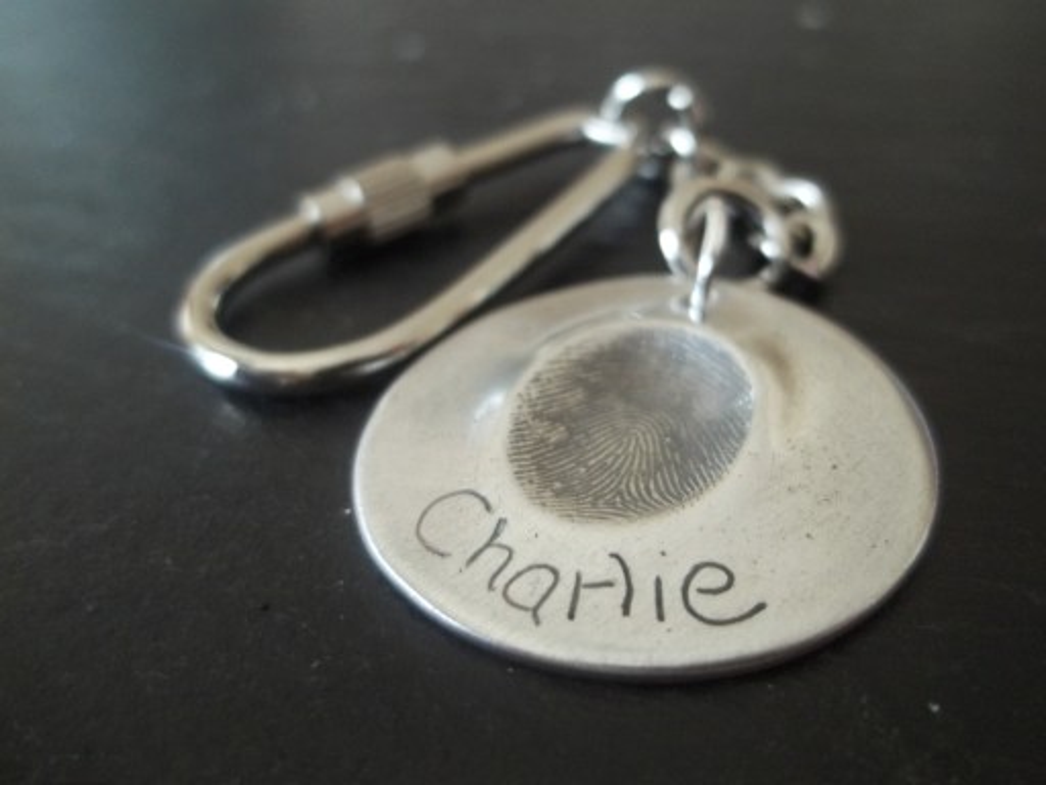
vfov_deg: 39.7
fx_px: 1088
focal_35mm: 36
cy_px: 392
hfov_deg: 51.4
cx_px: 523
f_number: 3.1
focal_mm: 6.5
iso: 160
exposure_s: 1/8
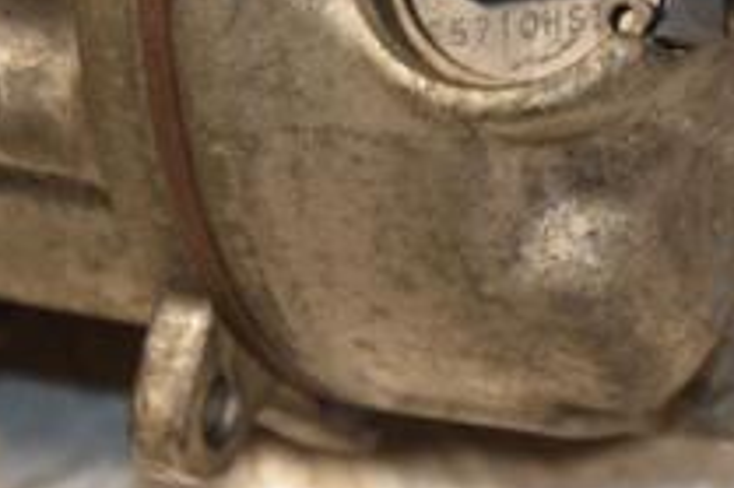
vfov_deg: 3.7
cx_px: 643
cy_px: -186
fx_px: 7465
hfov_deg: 5.6
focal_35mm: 366
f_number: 5.6
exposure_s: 1/100
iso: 800
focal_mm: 85
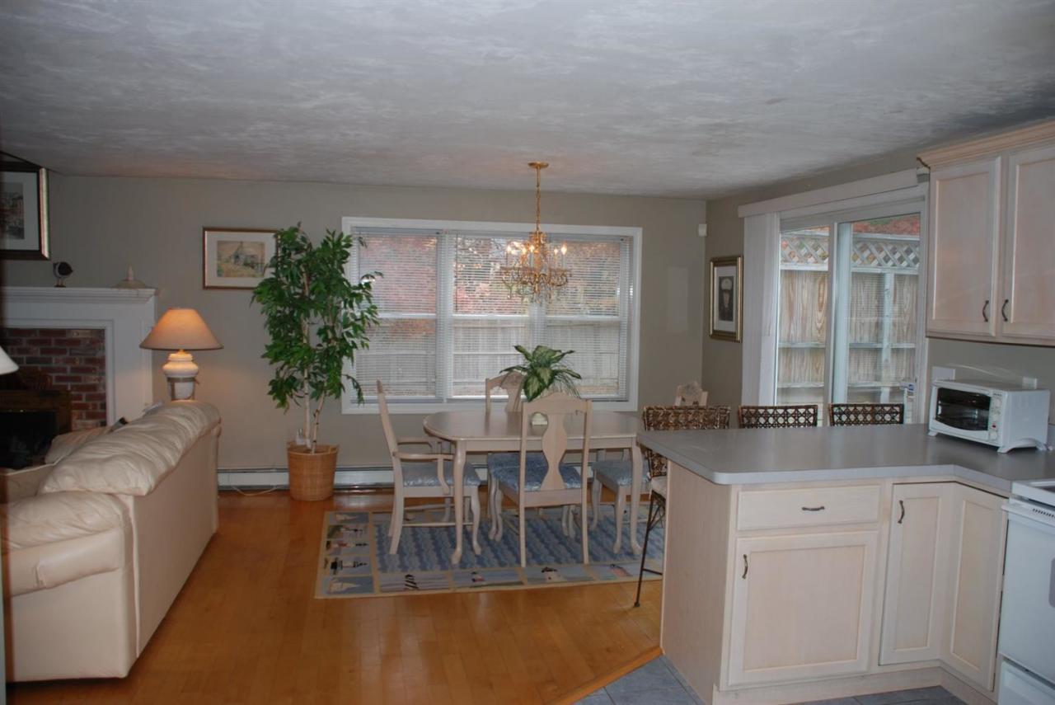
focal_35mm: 30
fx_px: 880
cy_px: 352
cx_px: 528
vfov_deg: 43.7
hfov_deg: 61.9
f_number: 3.8
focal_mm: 20
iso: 200
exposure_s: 1/60
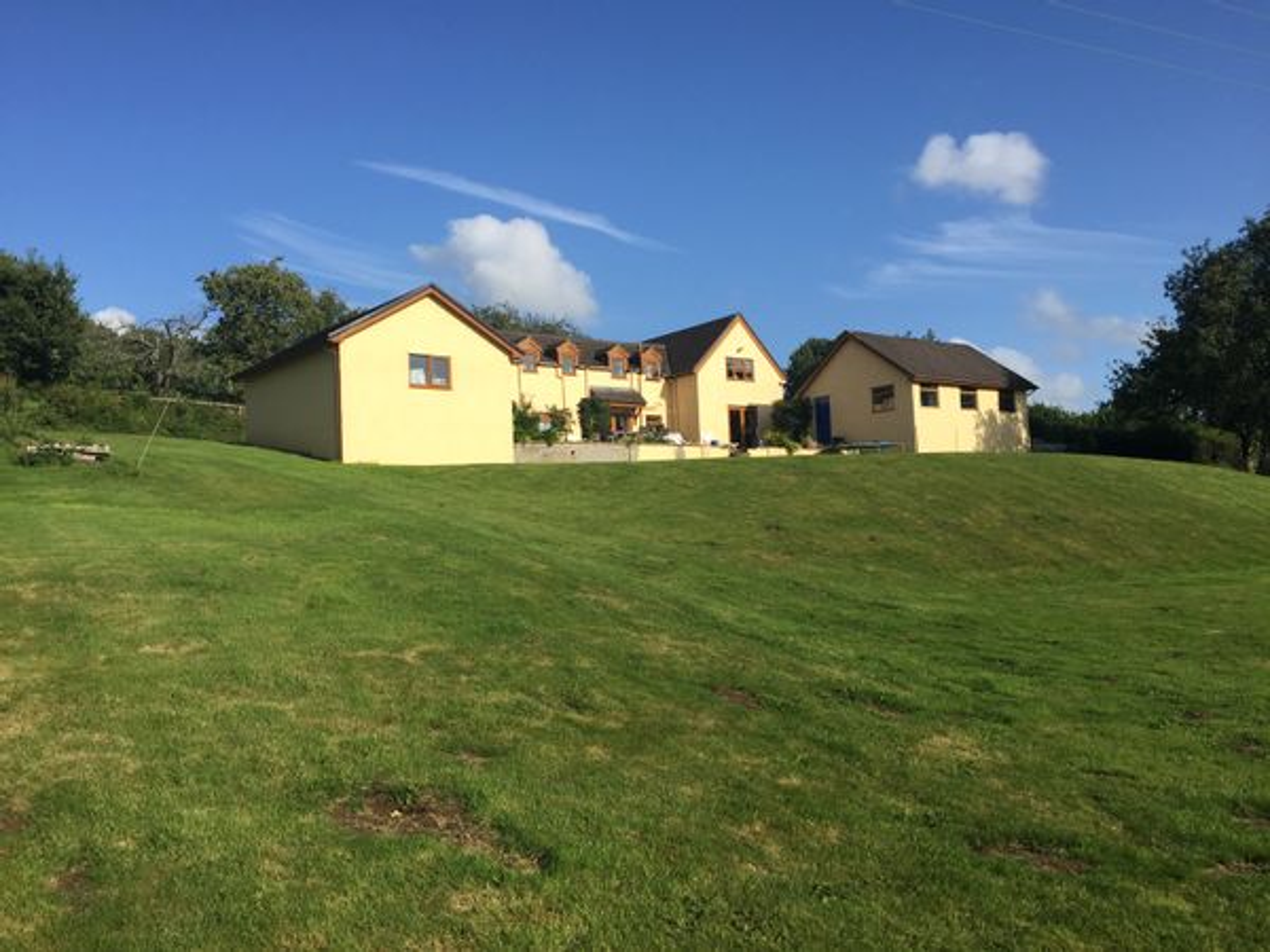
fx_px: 1064
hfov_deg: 61.7
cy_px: 476
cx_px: 635
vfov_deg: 48.2
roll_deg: +1.5
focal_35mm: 29
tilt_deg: +4.1
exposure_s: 1/1980
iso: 32
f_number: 2.2
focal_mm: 4.15
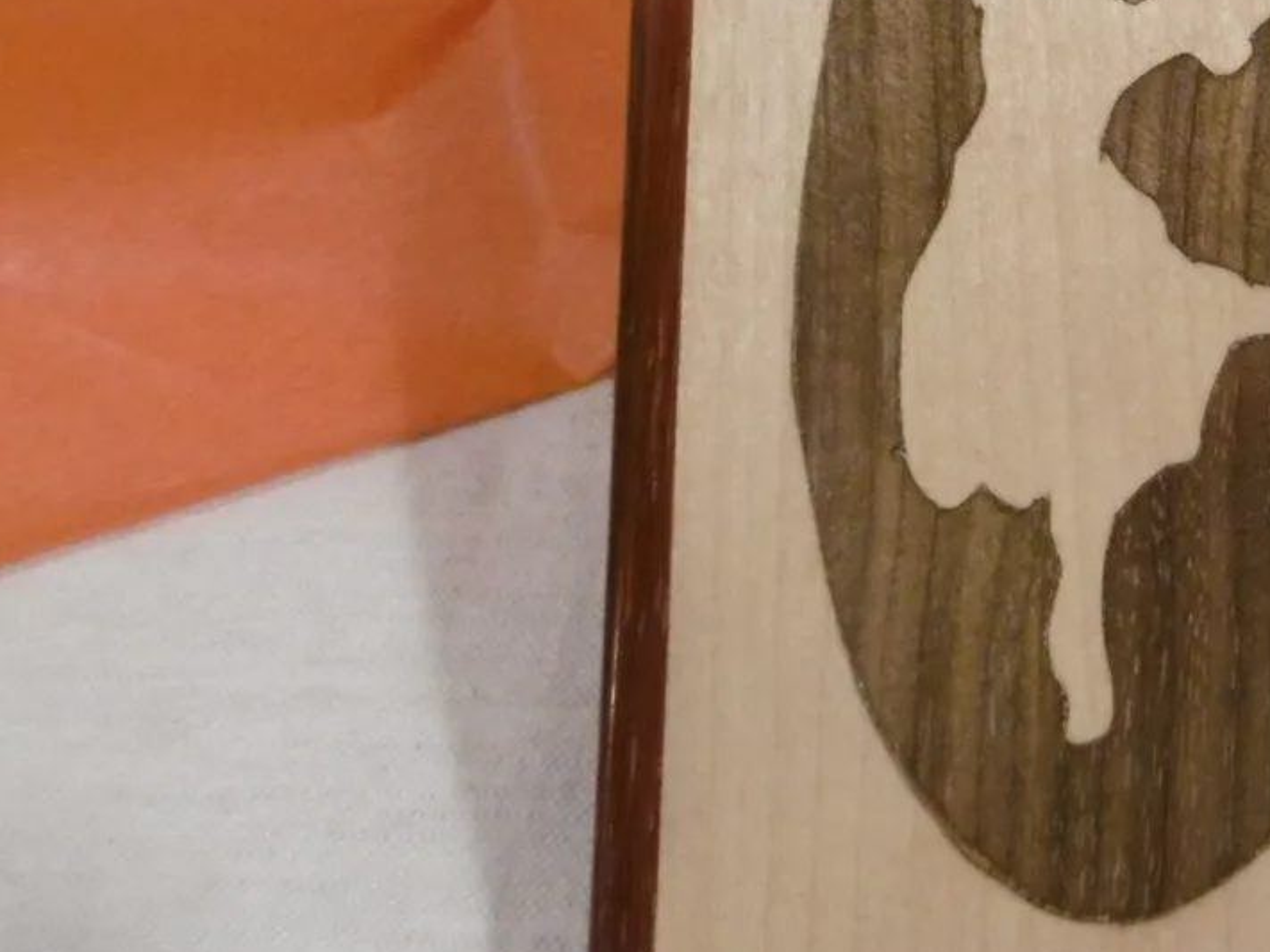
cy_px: 104
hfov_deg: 32.0
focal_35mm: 54
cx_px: 1343
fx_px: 1981
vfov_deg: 26.2
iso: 400
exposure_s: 1/60
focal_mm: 4.3
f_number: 3.1
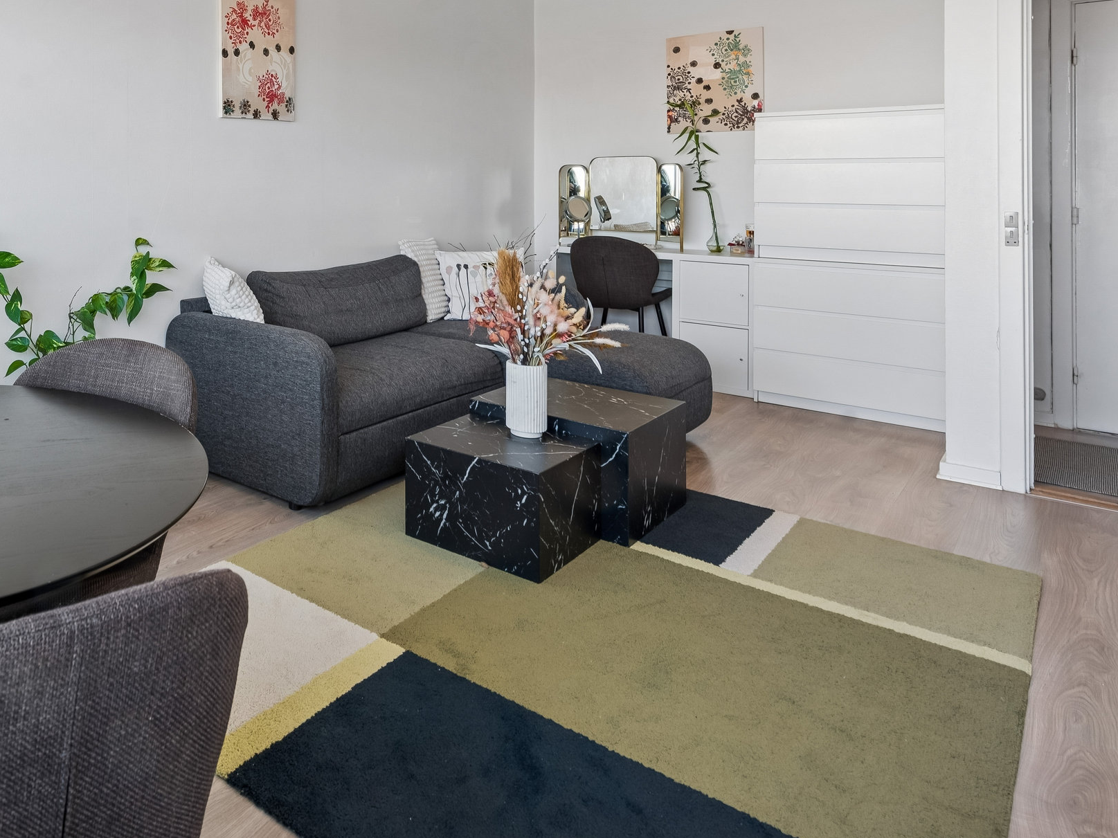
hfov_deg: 61.2
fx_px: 807
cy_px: 171
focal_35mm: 25
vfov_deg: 51.5
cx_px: 163
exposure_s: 1/20
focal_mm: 14
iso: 200
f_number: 10
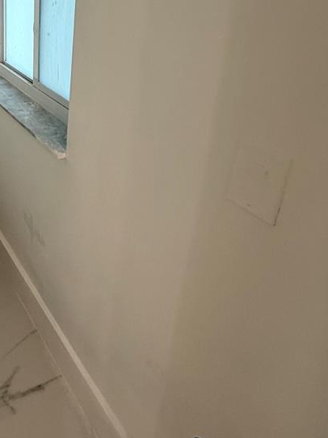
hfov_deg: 38.3
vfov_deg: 54.1
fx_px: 392
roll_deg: +1.9
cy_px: 83
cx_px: -26
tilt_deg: -18.0
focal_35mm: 31
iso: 160
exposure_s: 1/120
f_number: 2.2
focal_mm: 2.22
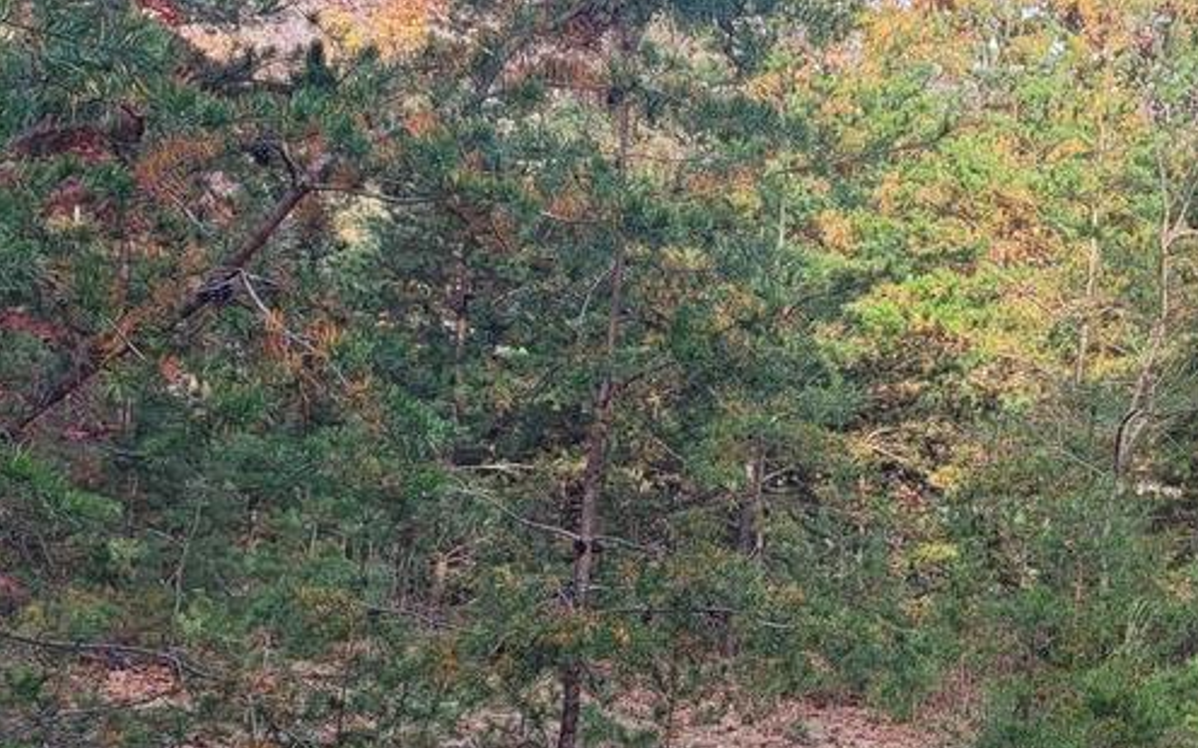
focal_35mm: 80
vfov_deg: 16.0
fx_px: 2612
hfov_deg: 25.2
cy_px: 721
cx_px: 1036
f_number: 1.8
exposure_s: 1/487
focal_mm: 5.4
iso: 40
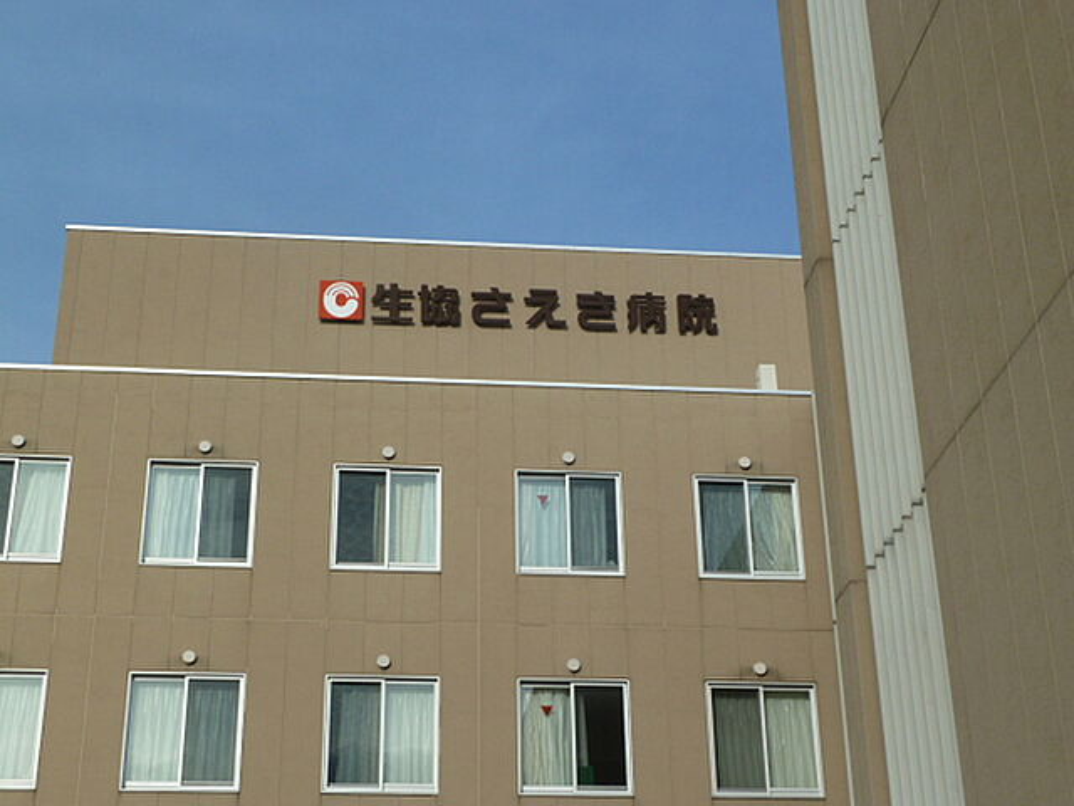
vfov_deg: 26.6
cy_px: 403
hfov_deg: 34.9
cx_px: 537
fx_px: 1706
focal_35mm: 55
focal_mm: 9.1
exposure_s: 1/500
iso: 80
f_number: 5
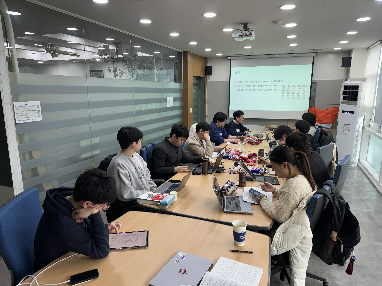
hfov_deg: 71.6
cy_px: 143
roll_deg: -0.4
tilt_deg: -12.3
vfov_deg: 56.8
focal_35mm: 24
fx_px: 265
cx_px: 191
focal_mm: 6.86
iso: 160
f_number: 1.78
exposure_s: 1/120
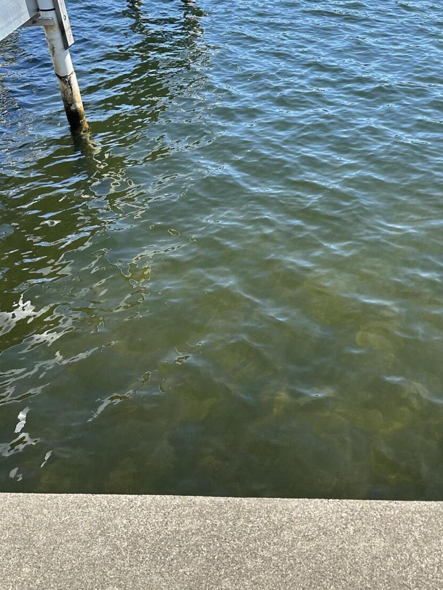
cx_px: 305
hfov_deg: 33.2
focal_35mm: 43
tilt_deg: -28.0
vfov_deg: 43.4
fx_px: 734
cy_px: 211
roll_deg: +8.2
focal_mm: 6.86
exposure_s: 1/1131
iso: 80
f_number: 1.78
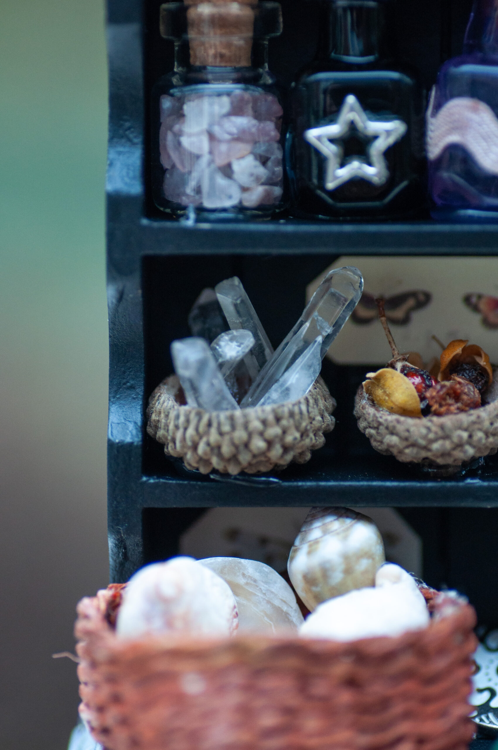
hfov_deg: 10.1
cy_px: 375
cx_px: 249
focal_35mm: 135
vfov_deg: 15.2
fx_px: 2809
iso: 640
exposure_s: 1/125
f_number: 3.5
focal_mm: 90
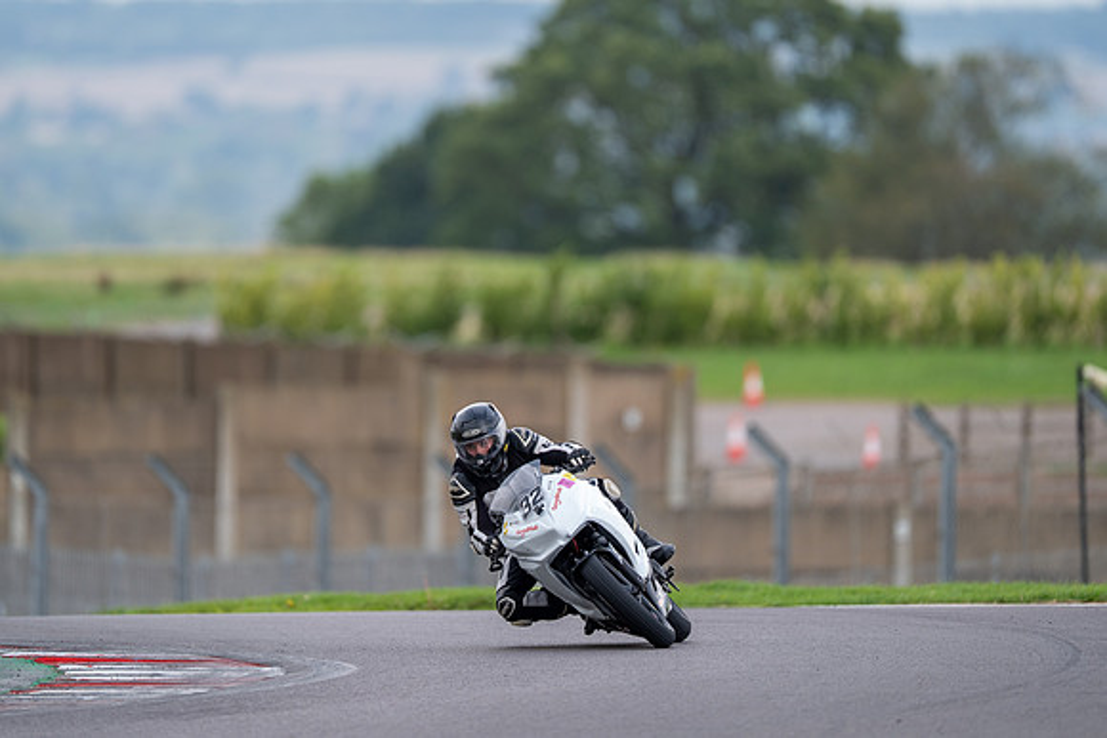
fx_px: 20369
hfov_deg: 3.1
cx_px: 496
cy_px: 332
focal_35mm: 662
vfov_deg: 2.1
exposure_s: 1/500
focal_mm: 600
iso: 160
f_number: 4
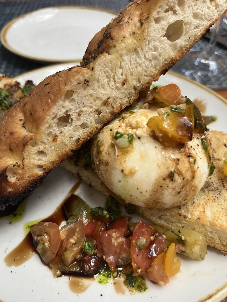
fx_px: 227
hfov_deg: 53.1
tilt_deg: -48.8
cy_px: 151
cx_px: 114
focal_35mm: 26
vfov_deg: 67.3
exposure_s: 1/60
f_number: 1.6
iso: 200
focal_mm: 5.1
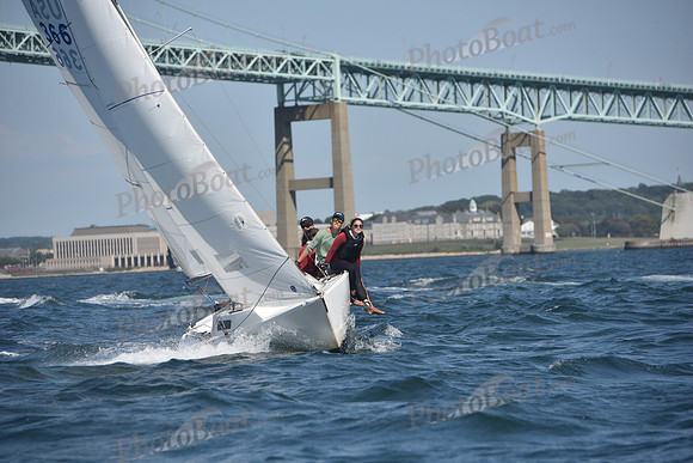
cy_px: 232
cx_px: 346
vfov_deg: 7.0
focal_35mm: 195
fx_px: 3754
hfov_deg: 10.5
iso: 250
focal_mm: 195
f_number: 5.6
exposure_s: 1/1000
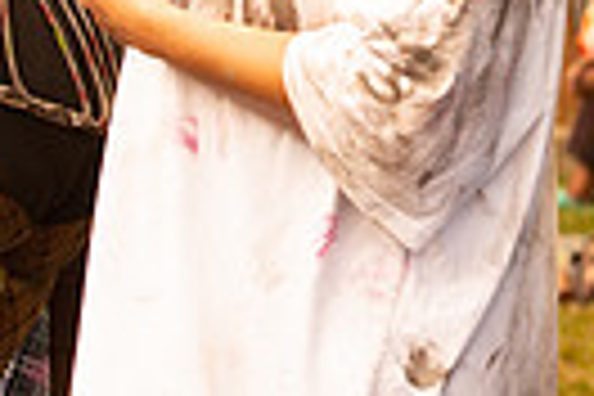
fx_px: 5065
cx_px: 639
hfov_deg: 6.7
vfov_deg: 4.4
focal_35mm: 307
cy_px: -202
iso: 180
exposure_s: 1/160
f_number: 5.6
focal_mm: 70
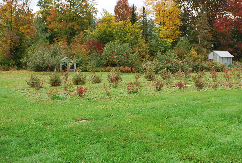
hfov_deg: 52.5
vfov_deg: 36.8
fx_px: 242
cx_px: 149
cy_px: 58
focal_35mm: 36
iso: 100
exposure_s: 1/160
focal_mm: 18
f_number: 6.3
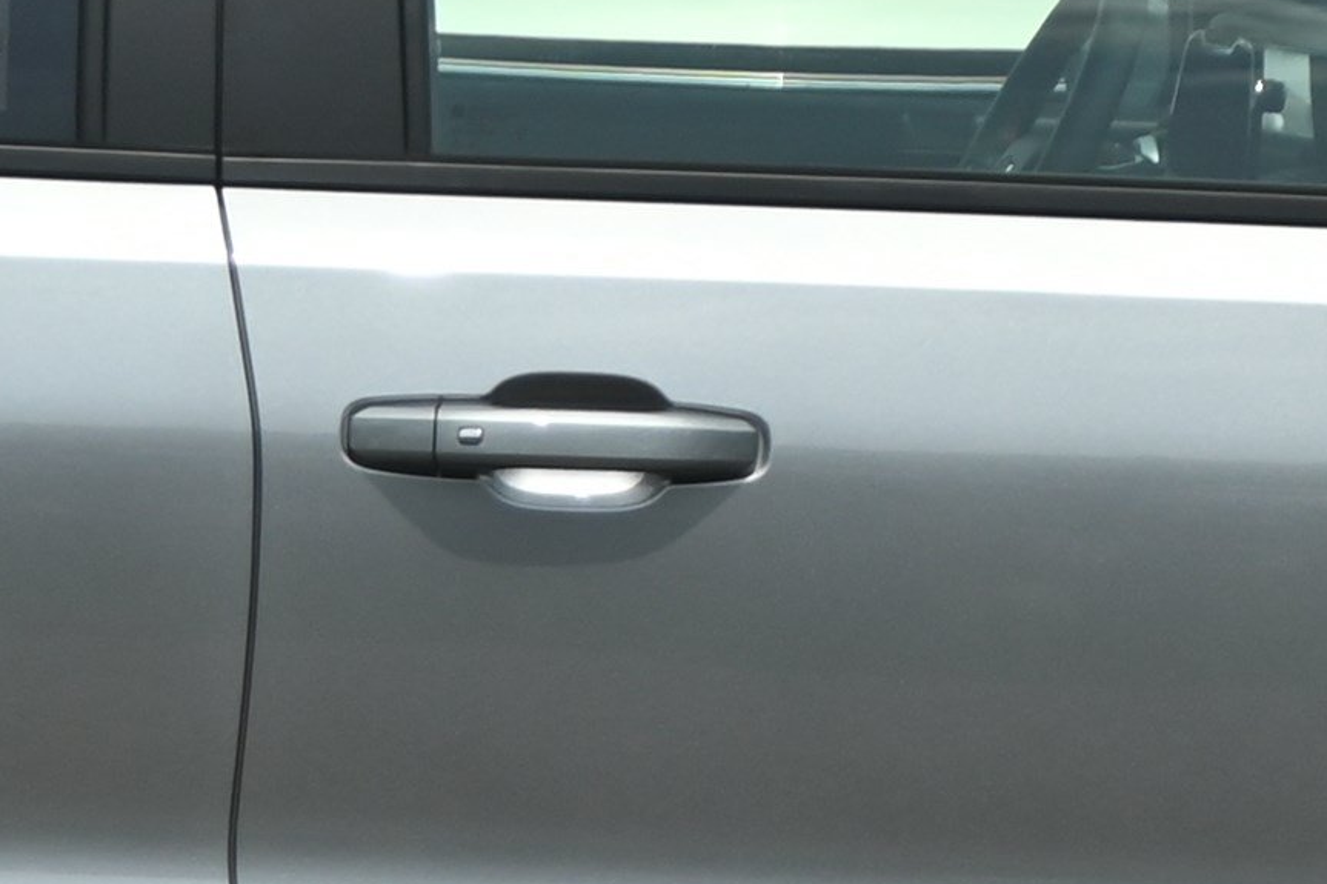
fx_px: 7489
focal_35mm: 203
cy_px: 621
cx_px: -62
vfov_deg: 6.8
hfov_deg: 10.0
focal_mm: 21
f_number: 4
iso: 100
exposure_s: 1/800
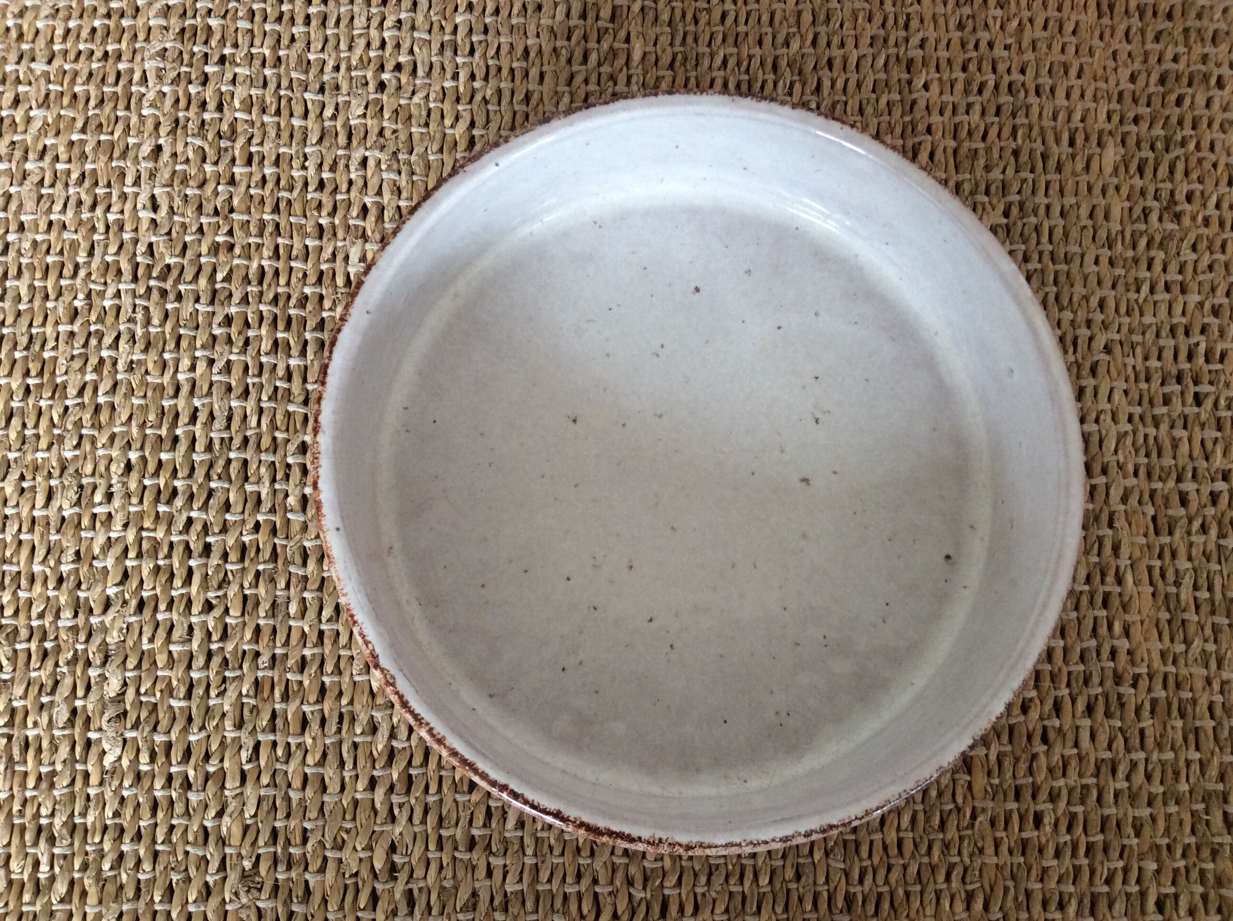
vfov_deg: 44.1
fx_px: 1138
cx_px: 616
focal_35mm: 32
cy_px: 460
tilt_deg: -80.2
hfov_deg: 56.9
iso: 80
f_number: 2.4
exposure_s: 1/25
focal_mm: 3.3
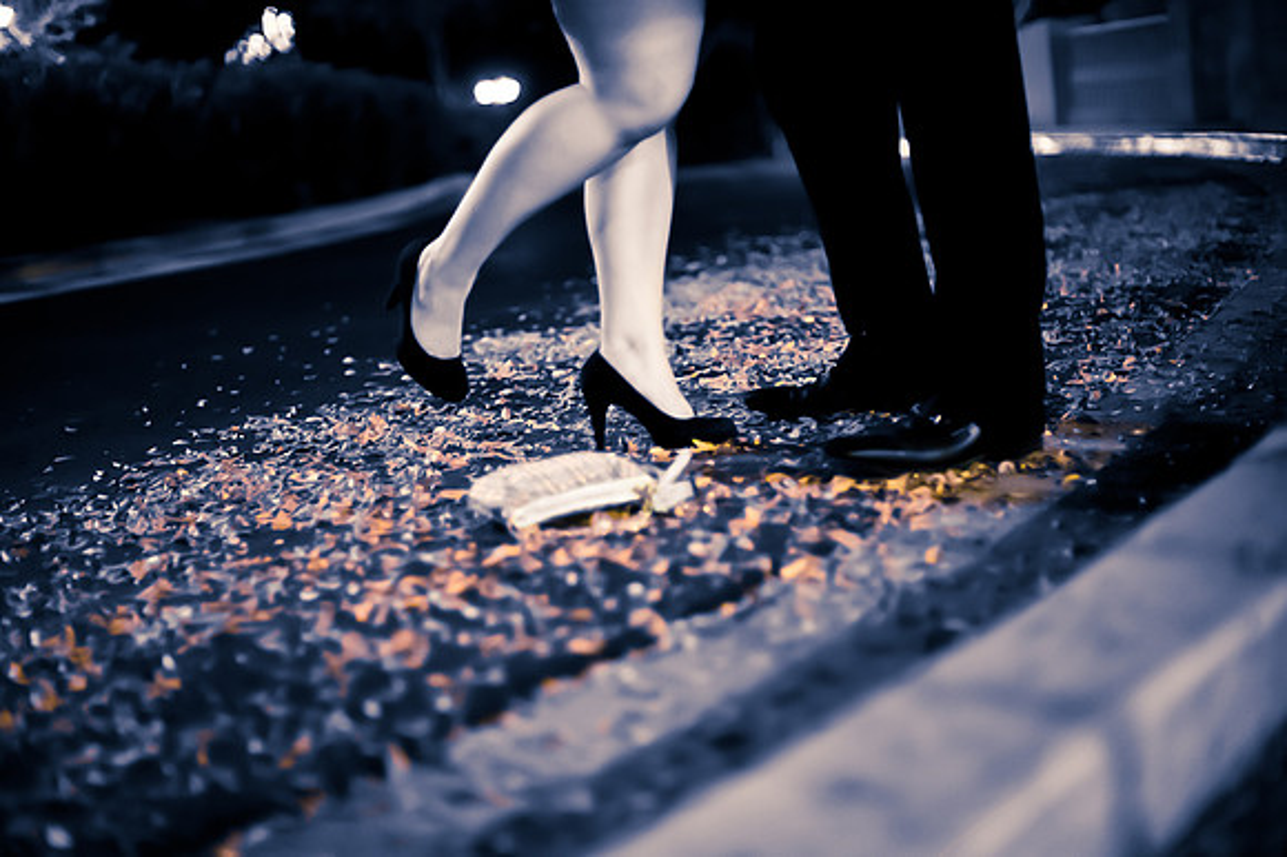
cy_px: 428
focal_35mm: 50
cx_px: 644
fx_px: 1786
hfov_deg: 39.6
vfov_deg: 27.0
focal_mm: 50
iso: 2500
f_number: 1.4
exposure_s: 1/80
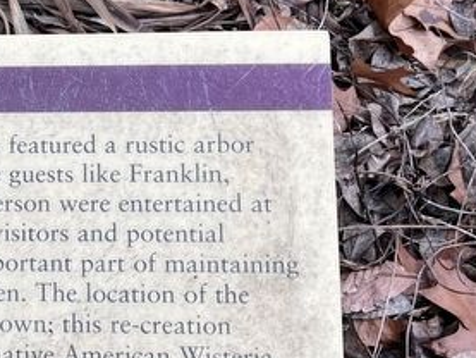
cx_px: -24
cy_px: 176
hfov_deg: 24.5
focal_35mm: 75
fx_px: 1032
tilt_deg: -60.7
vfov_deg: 19.7
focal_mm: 5.1
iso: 40
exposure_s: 1/177
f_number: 1.6
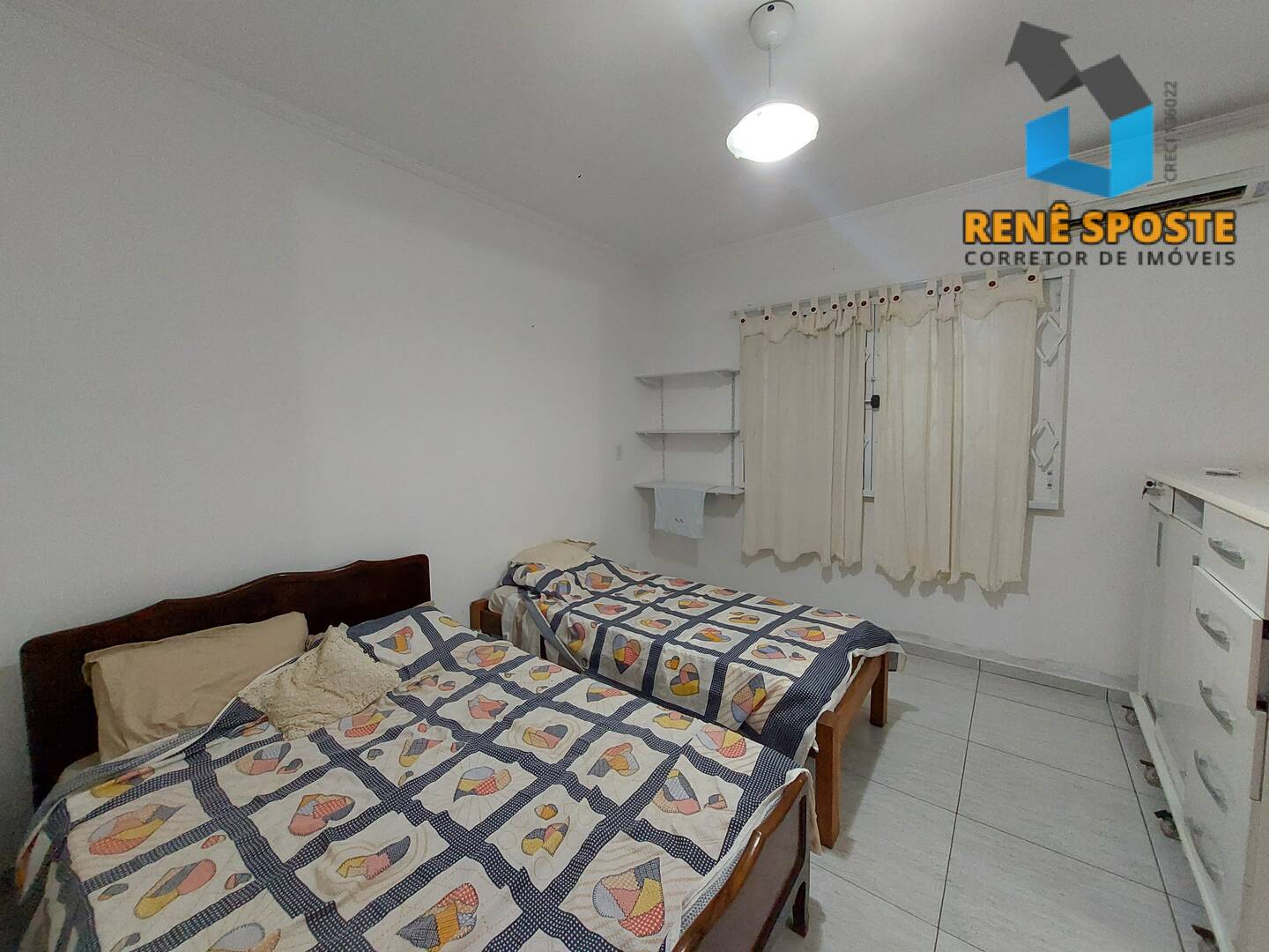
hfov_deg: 106.2
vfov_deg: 89.9
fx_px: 477
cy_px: 476
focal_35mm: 13
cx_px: 634
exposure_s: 1/30
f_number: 2.2
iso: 400
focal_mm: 1.74
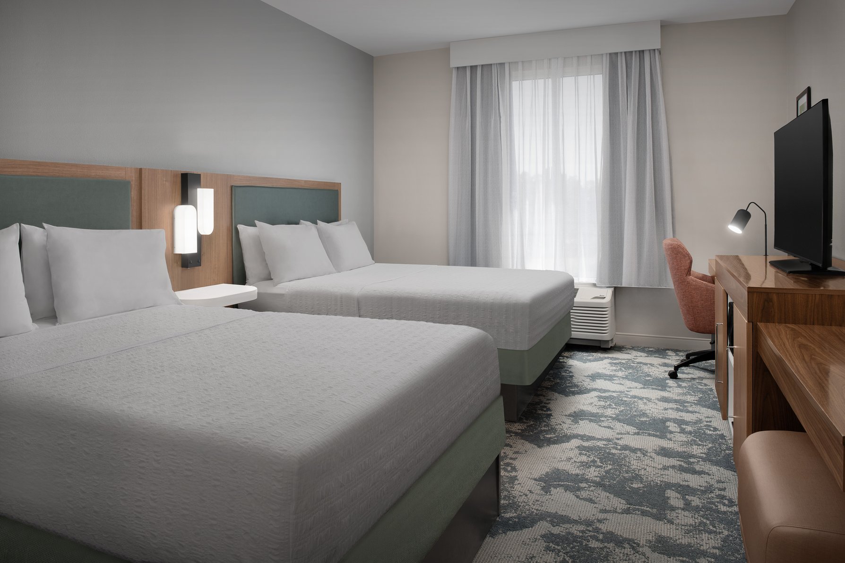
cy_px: 282
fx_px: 610
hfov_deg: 69.4
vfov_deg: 49.6
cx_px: 422
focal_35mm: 26
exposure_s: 1/60
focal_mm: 26
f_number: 11
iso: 400
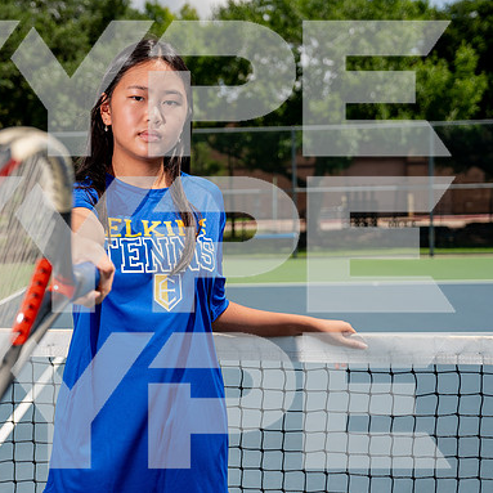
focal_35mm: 54
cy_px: 245
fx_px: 870
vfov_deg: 31.6
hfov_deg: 31.1
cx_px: 127
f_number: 4
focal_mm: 42
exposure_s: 1/1600
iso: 100
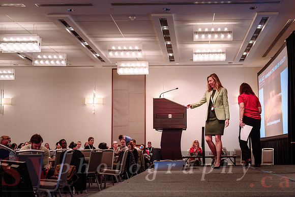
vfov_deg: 30.1
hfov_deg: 43.7
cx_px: 186
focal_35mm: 44
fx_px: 364
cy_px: 124
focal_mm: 35
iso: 1600
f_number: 2.8
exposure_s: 1/100
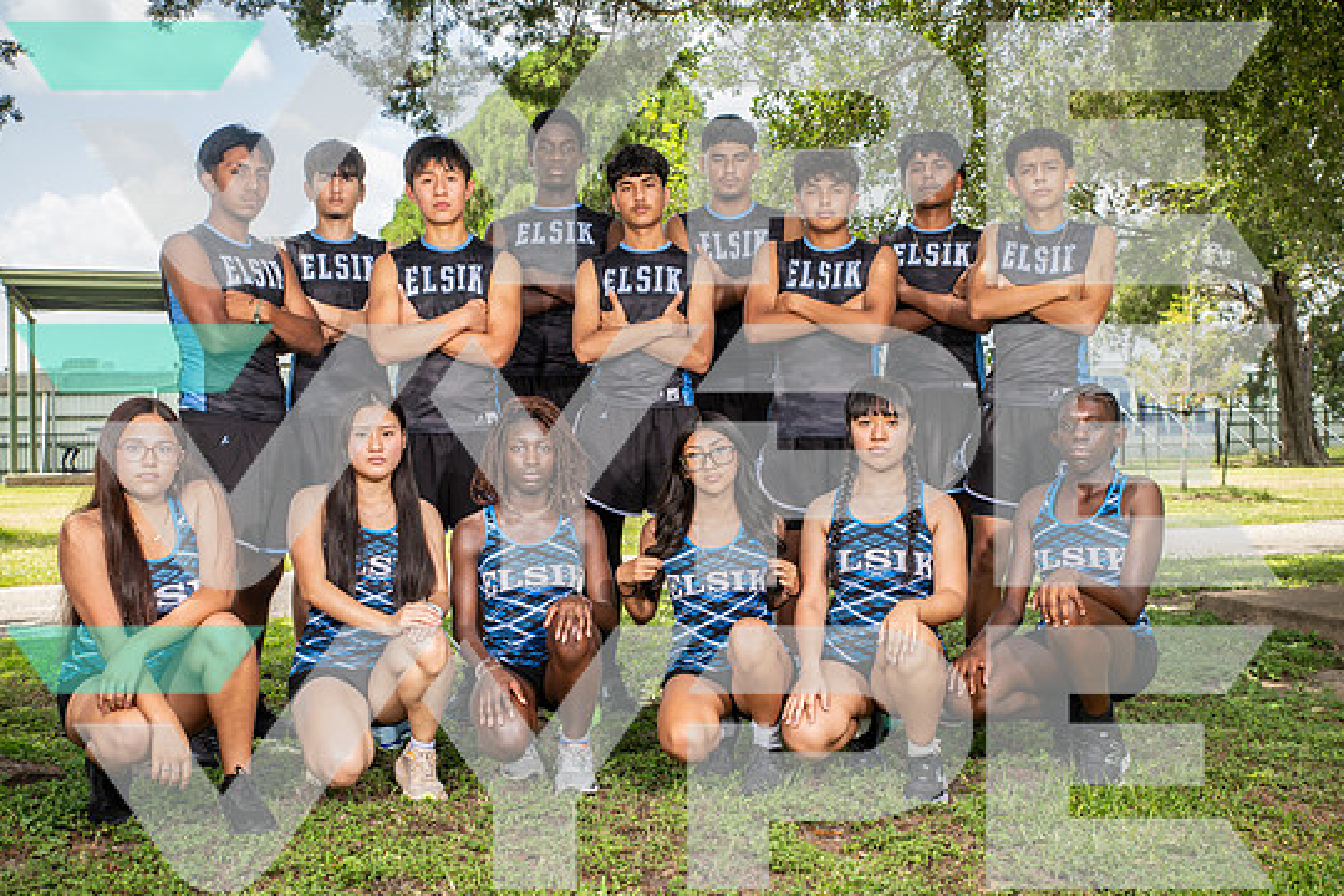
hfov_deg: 45.4
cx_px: 647
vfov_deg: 31.2
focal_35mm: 43
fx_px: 1605
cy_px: 457
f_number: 6.3
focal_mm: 40
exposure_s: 1/400
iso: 250
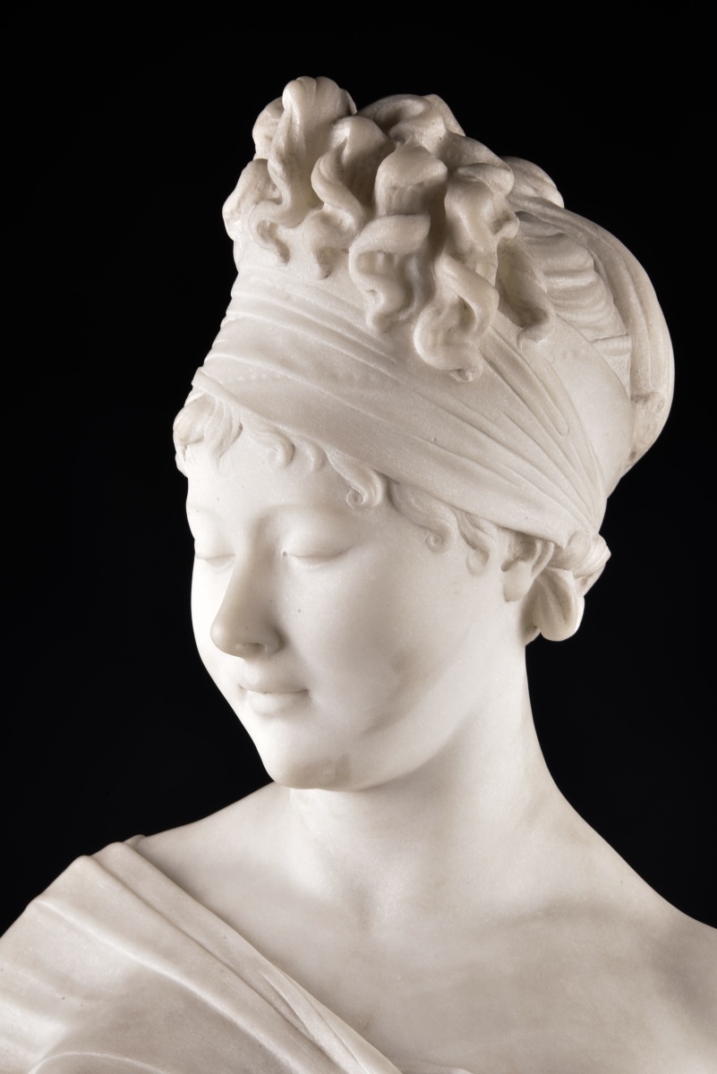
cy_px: 537
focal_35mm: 170
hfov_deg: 8.1
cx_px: 358
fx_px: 5074
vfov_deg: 12.1
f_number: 22
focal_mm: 170
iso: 400
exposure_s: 1/125
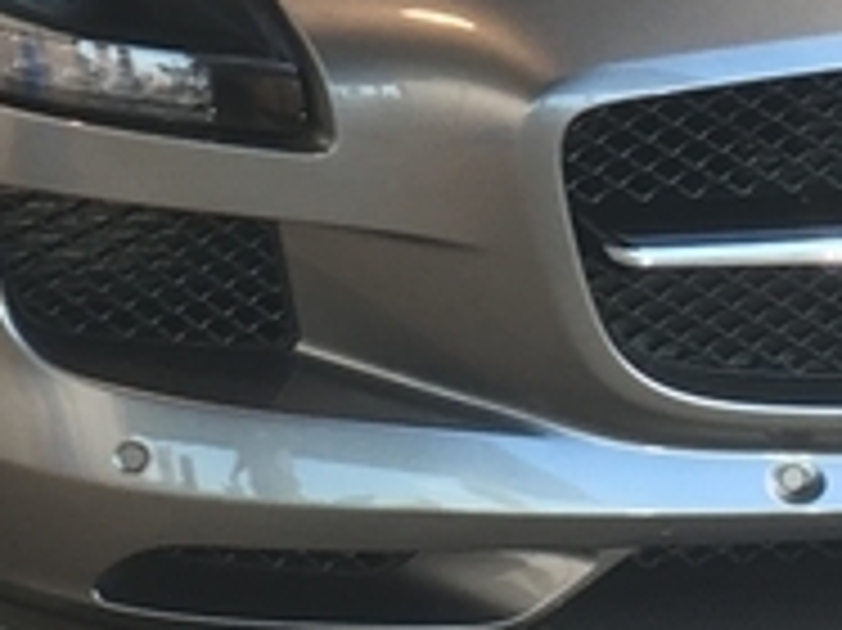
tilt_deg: -16.4
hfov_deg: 10.6
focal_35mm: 186
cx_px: 135
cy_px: -194
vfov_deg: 7.9
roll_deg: -1.8
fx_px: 4521
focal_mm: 4.15
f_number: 2.2
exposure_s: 1/60
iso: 32
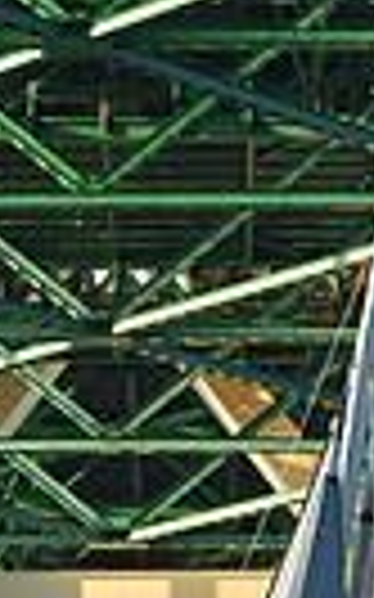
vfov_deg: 6.5
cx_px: 192
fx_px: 5094
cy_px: 1200
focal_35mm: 312
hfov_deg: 4.2
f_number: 8
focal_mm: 70
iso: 800
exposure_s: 1/1250
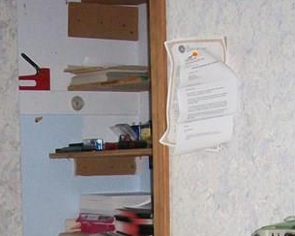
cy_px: 349
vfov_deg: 13.8
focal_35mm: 105
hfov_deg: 17.8
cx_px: -12
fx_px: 917
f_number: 2.9
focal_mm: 5.7
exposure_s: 1/30
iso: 160
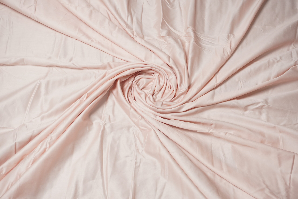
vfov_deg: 27.3
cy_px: 100
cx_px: 149
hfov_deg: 40.0
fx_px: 410
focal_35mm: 50
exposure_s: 1/50
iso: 320
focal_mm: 33
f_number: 5.6
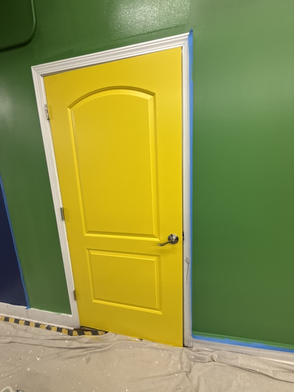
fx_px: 159
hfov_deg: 85.7
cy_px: 196
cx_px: 147
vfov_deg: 102.1
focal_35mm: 14
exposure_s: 1/120
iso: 250
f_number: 2.2
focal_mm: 2.22
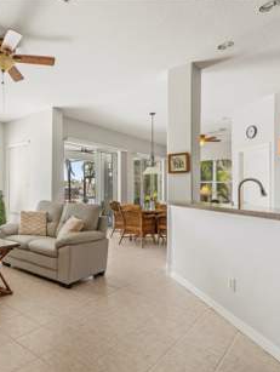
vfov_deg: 71.5
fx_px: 258
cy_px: 190
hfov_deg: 53.4
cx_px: 59
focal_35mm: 24
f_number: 9
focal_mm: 16
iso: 200
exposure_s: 1/20
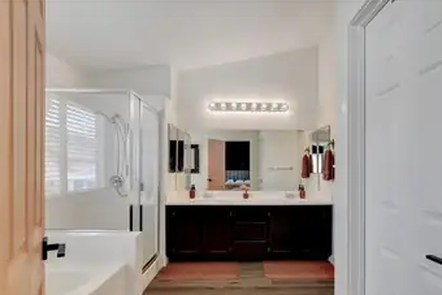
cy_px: 172
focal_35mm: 20
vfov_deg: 61.6
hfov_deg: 83.6
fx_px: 246
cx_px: 247
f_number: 9
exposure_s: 1/25
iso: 400
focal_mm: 11.5
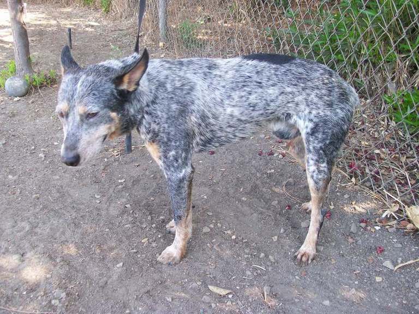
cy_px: 157
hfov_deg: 51.4
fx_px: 436
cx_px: 210
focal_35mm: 36
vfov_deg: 39.7
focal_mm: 6
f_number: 2.7
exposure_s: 1/82.9
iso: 80
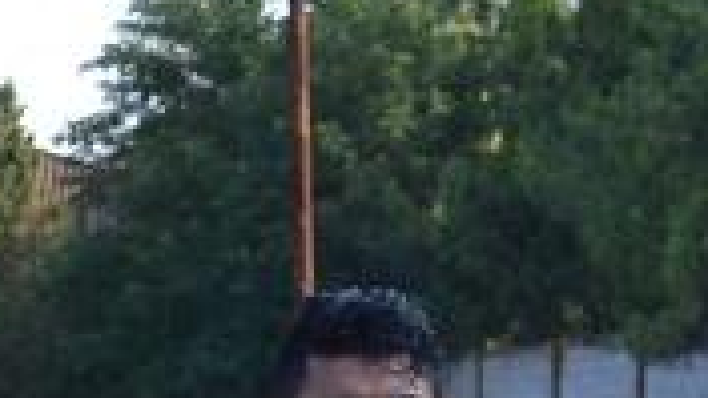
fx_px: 7434
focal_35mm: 396
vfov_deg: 3.0
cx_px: -626
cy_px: 965
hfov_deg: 5.4
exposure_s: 1/640
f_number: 4.8
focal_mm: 32
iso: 400
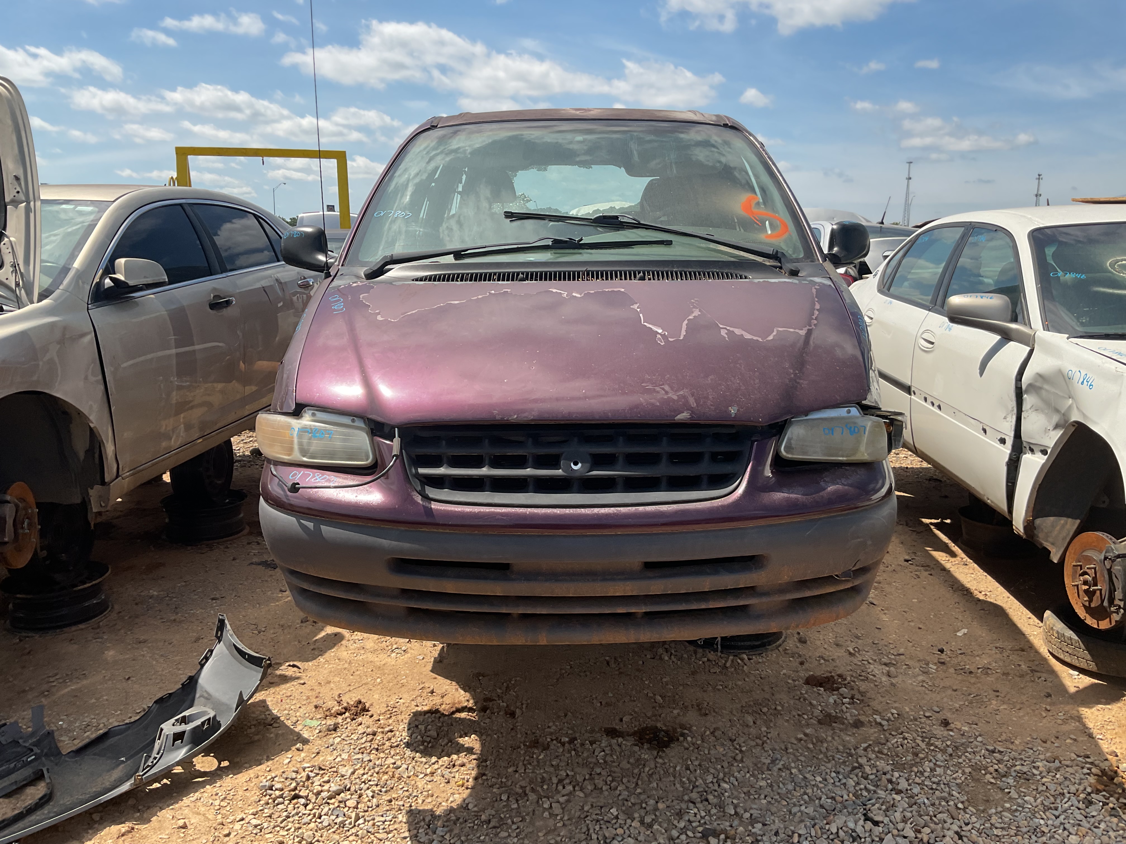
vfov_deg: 48.2
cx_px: 563
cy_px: 422
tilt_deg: -10.0
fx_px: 943
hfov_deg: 61.7
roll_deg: +0.5
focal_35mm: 29
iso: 16
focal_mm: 3
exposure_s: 1/1912
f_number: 1.8
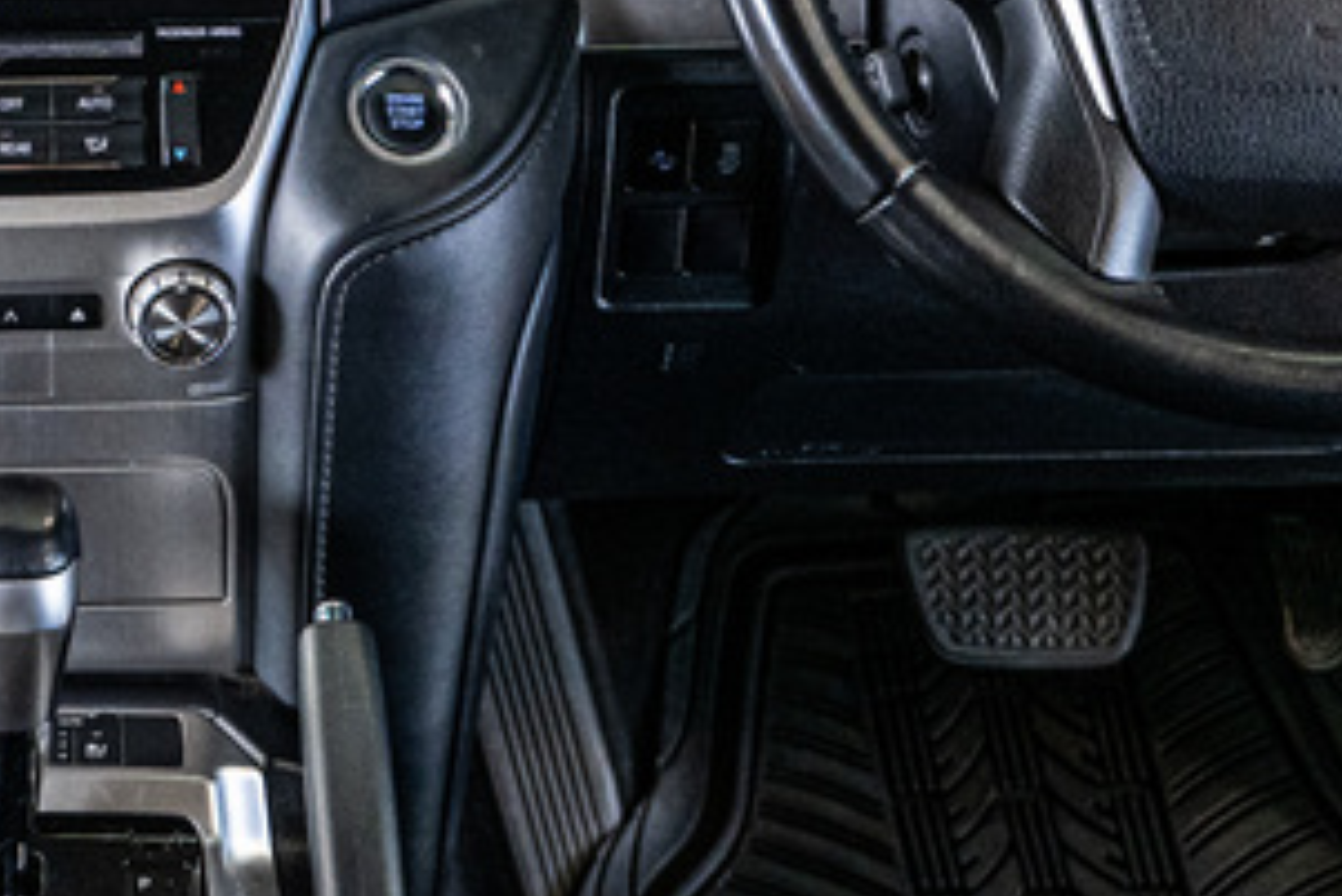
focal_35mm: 102
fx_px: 3804
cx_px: -51
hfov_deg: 19.3
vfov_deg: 13.2
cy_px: -67
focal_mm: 30
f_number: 4
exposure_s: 1/125
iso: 1600
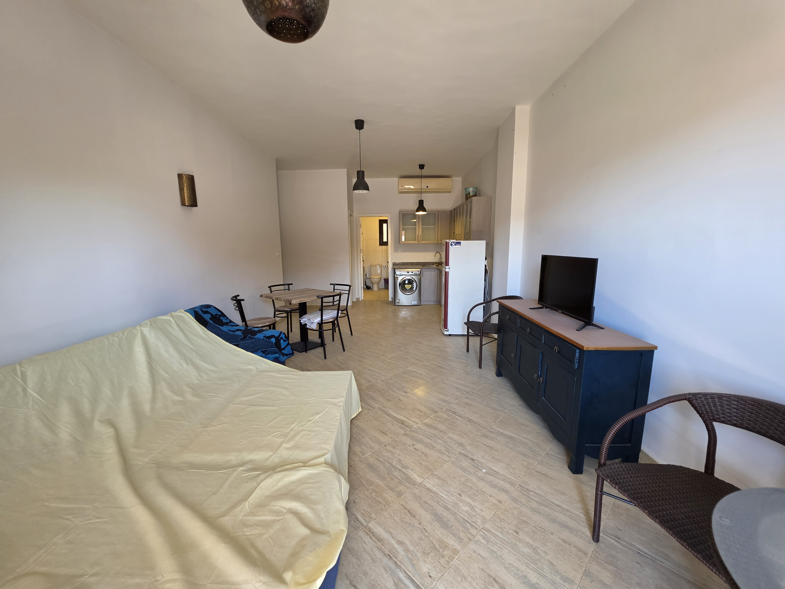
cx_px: 392
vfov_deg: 89.9
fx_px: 295
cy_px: 294
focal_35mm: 13
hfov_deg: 106.2
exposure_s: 1/100
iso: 125
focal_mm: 2.2
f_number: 1.9
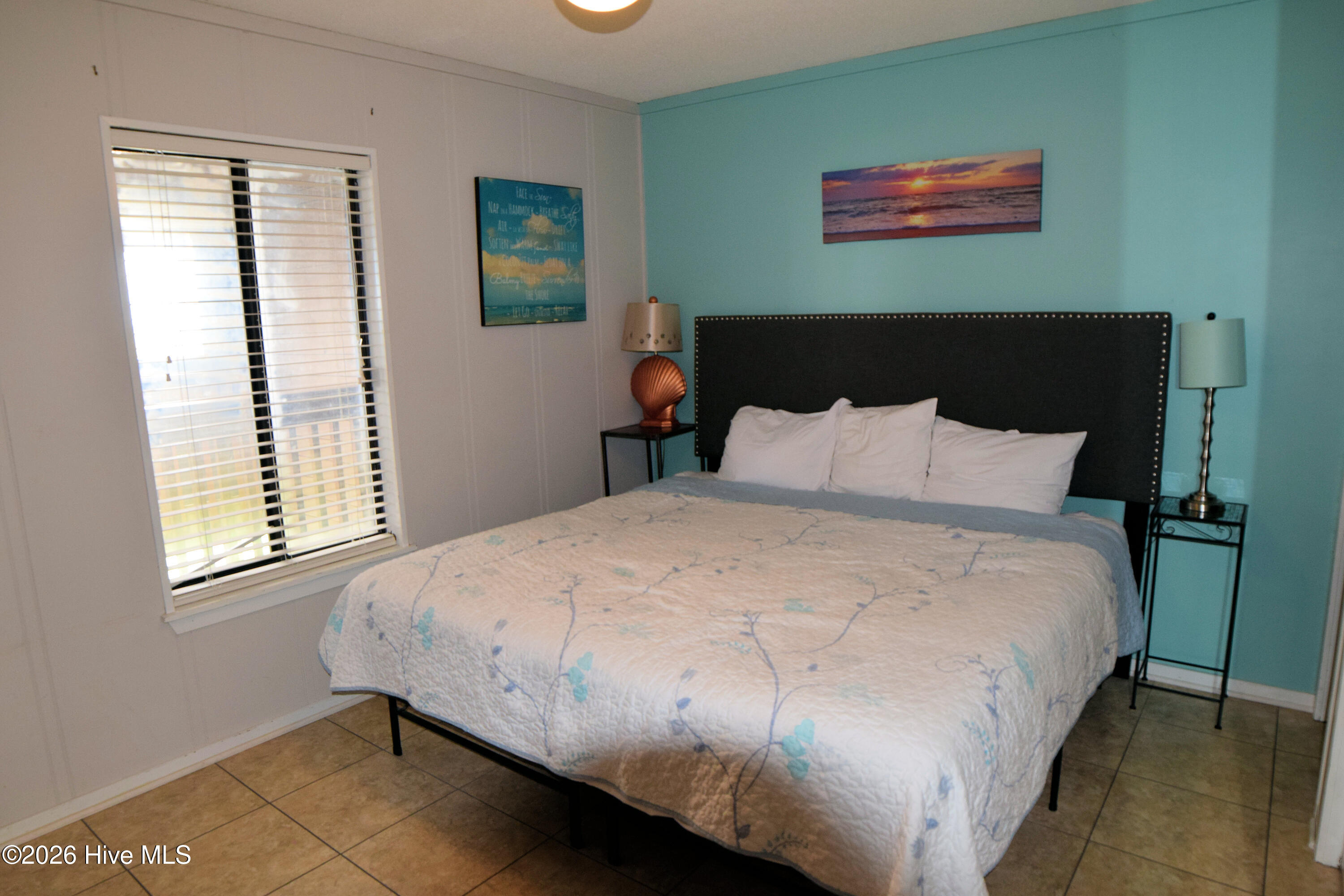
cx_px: 672
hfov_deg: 81.2
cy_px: 448
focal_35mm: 21
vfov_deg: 59.5
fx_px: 784
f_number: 5
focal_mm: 14
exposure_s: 1/100
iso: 800
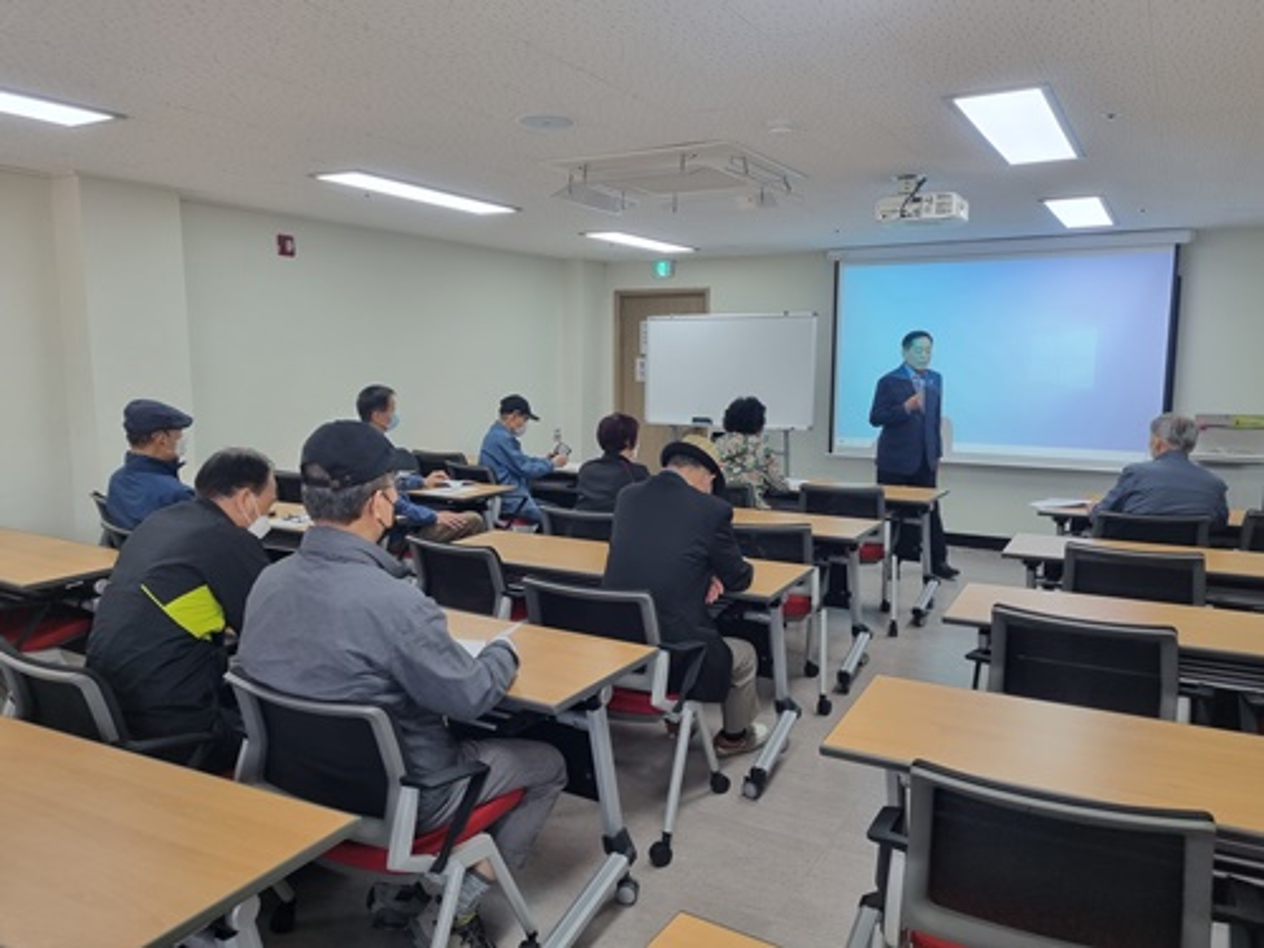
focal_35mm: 26
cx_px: 632
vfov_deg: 53.1
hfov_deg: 67.3
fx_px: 949
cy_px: 474
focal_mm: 5.4
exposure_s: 1/120
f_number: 1.8
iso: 125
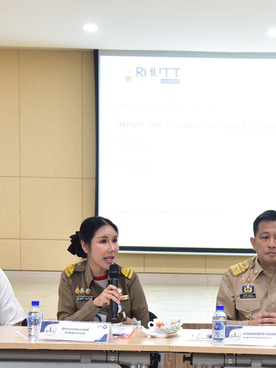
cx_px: 239
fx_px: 1116
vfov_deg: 18.6
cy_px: 263
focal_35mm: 105
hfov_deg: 14.0
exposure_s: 1/80
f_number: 4.5
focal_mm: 48
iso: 2500
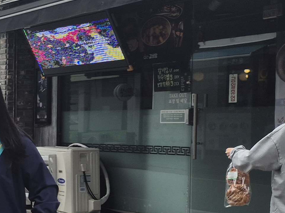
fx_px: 782
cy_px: 158
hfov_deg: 16.1
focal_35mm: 95
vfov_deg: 15.5
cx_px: -282
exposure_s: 1/782
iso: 25
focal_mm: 5.4
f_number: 1.8
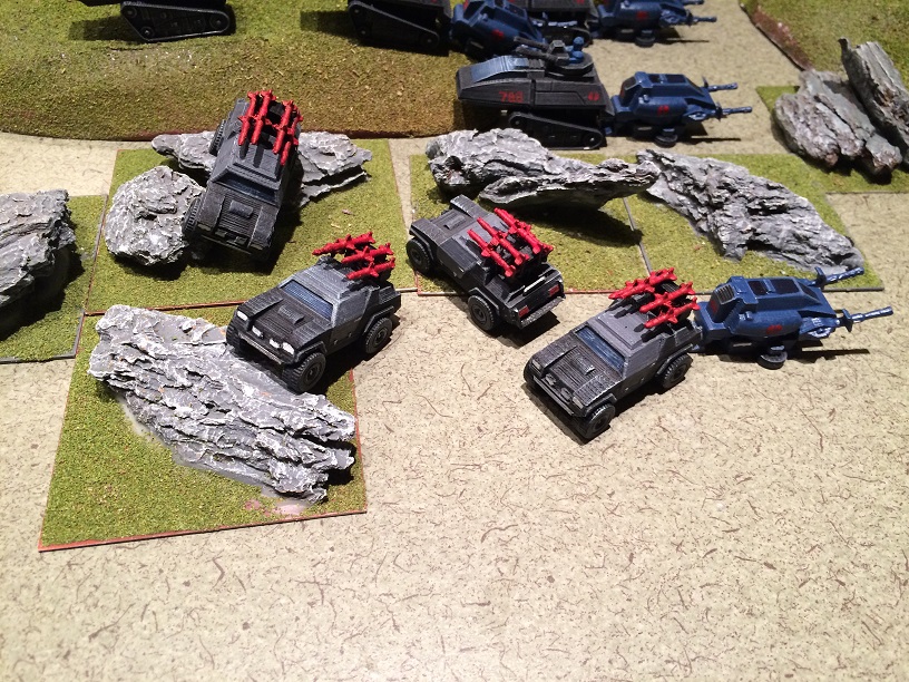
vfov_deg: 48.2
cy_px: 341
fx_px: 762
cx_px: 454
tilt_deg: -48.9
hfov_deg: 61.7
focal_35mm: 29
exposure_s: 1/30
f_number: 2.2
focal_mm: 4.15
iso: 125
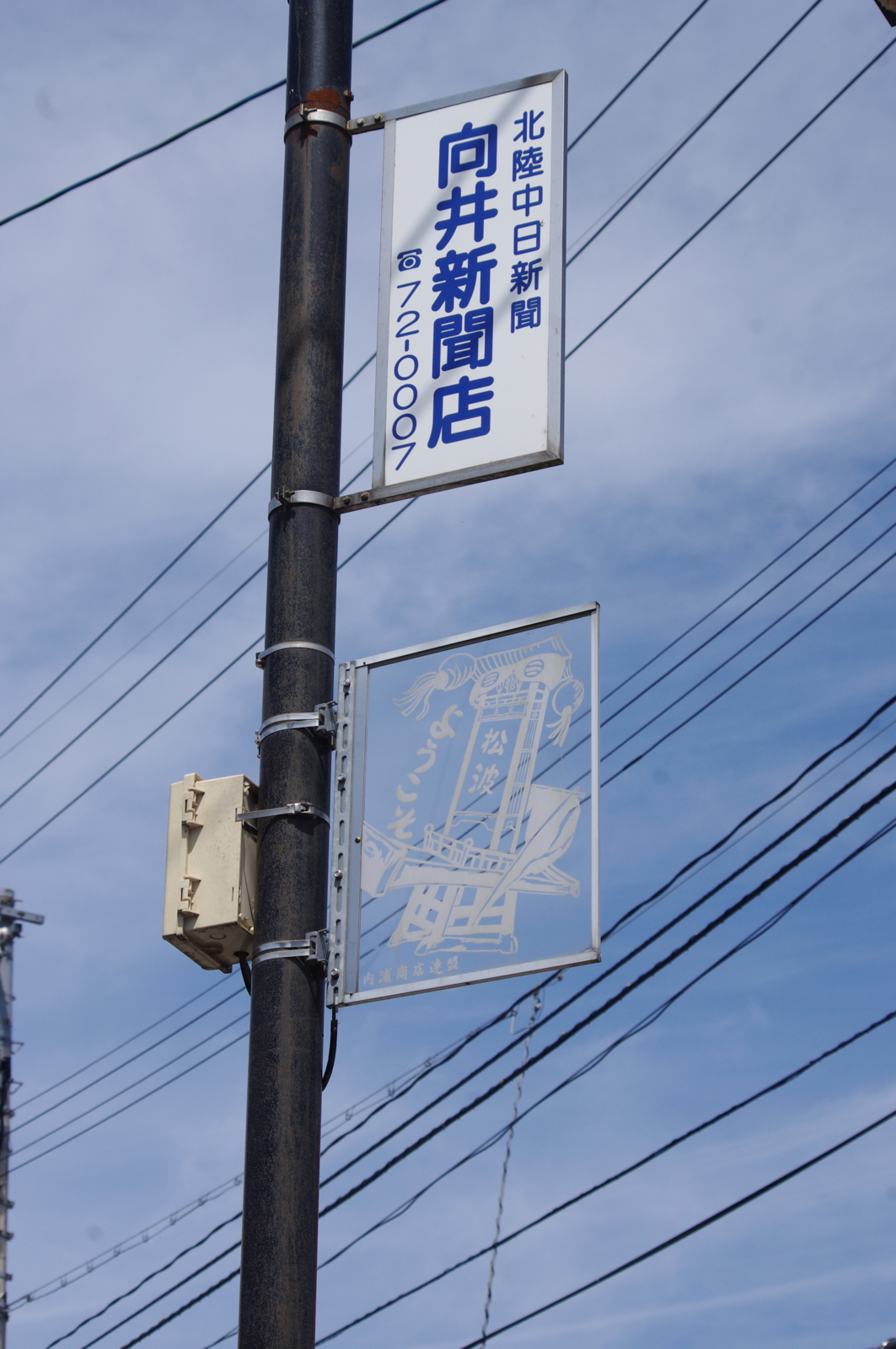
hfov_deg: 14.5
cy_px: 674
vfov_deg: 21.7
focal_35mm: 94
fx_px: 3517
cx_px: 448
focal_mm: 62.5
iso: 200
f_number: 8
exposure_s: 1/800
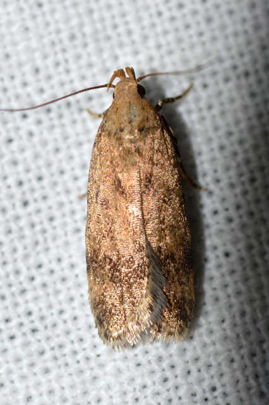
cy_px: 202
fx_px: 1683
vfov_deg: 13.7
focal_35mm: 150
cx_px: 134
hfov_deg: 9.1
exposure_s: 1/200
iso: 200
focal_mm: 100
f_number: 20
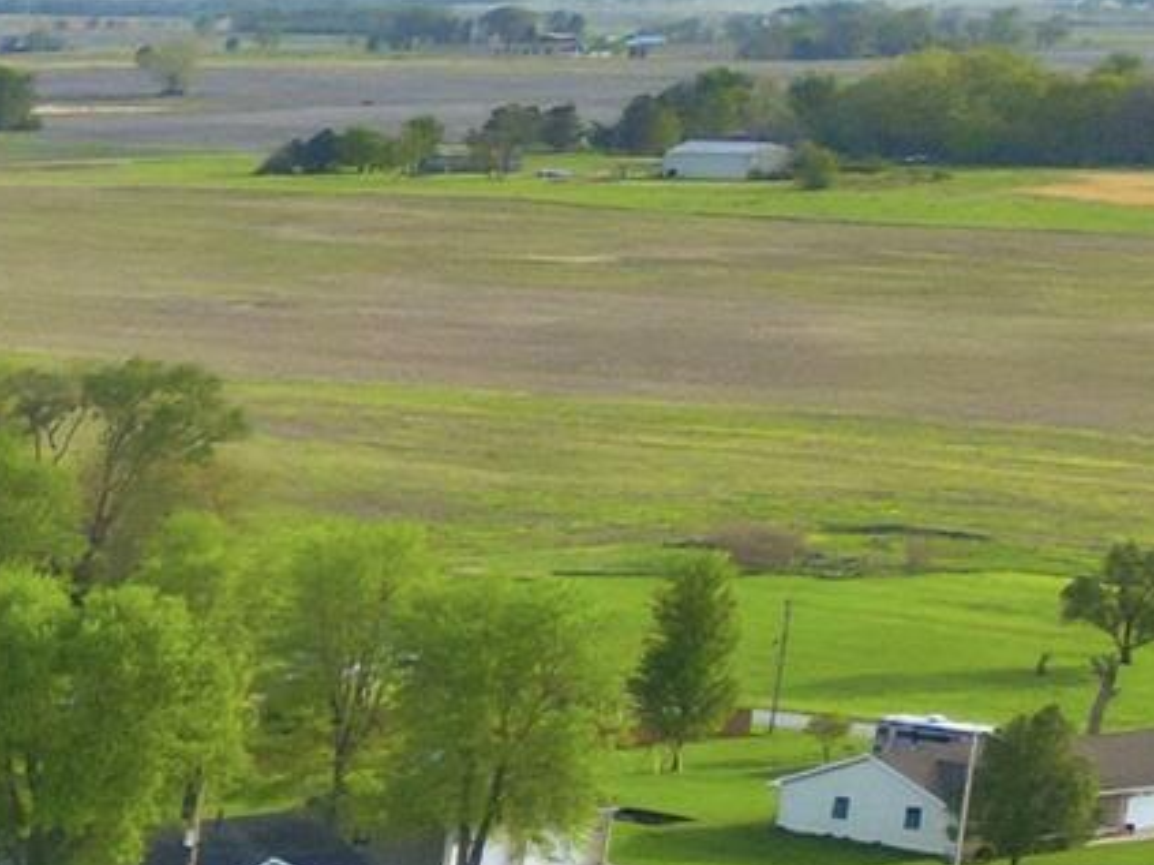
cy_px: 1521
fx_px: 4733
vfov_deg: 9.9
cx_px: -1732
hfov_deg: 11.3
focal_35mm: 142
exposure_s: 1/1000
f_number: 1.7
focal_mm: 6.7
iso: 130
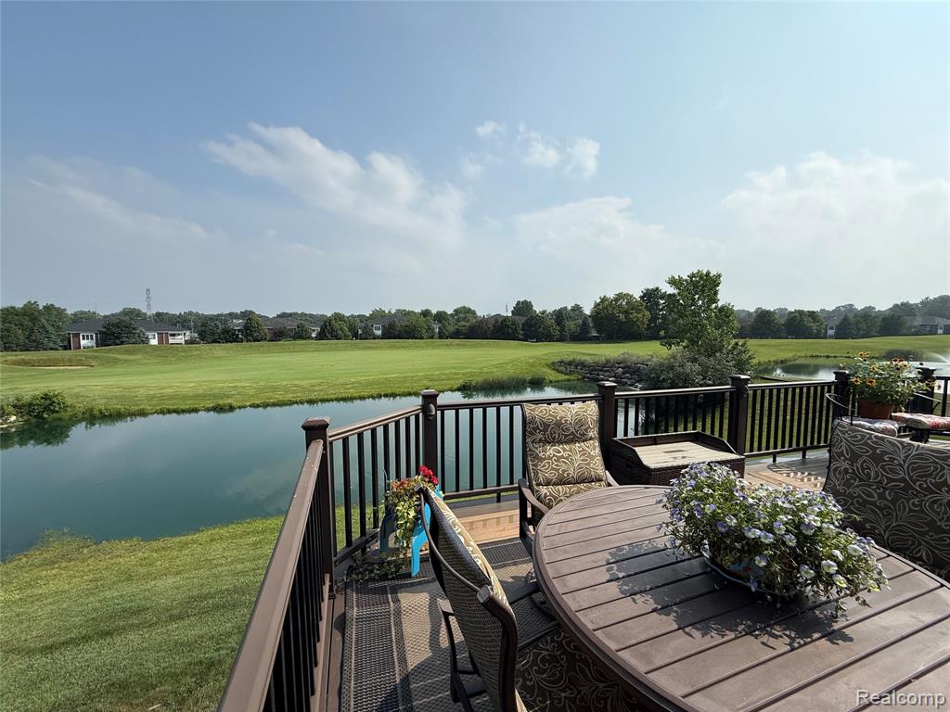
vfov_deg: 85.7
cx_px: 475
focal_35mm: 14
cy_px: 356
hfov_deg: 102.1
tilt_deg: -3.4
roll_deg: -1.3
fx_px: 384
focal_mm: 2.22
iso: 50
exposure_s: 1/3289
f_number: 2.2
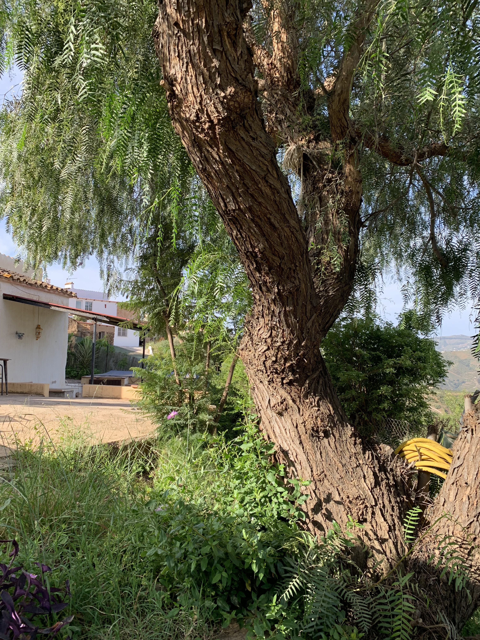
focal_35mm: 26
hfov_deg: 53.1
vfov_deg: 67.3
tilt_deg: +5.0
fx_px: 481
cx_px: 240
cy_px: 320
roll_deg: -1.4
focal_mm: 4.25
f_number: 1.8
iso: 25
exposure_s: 1/500
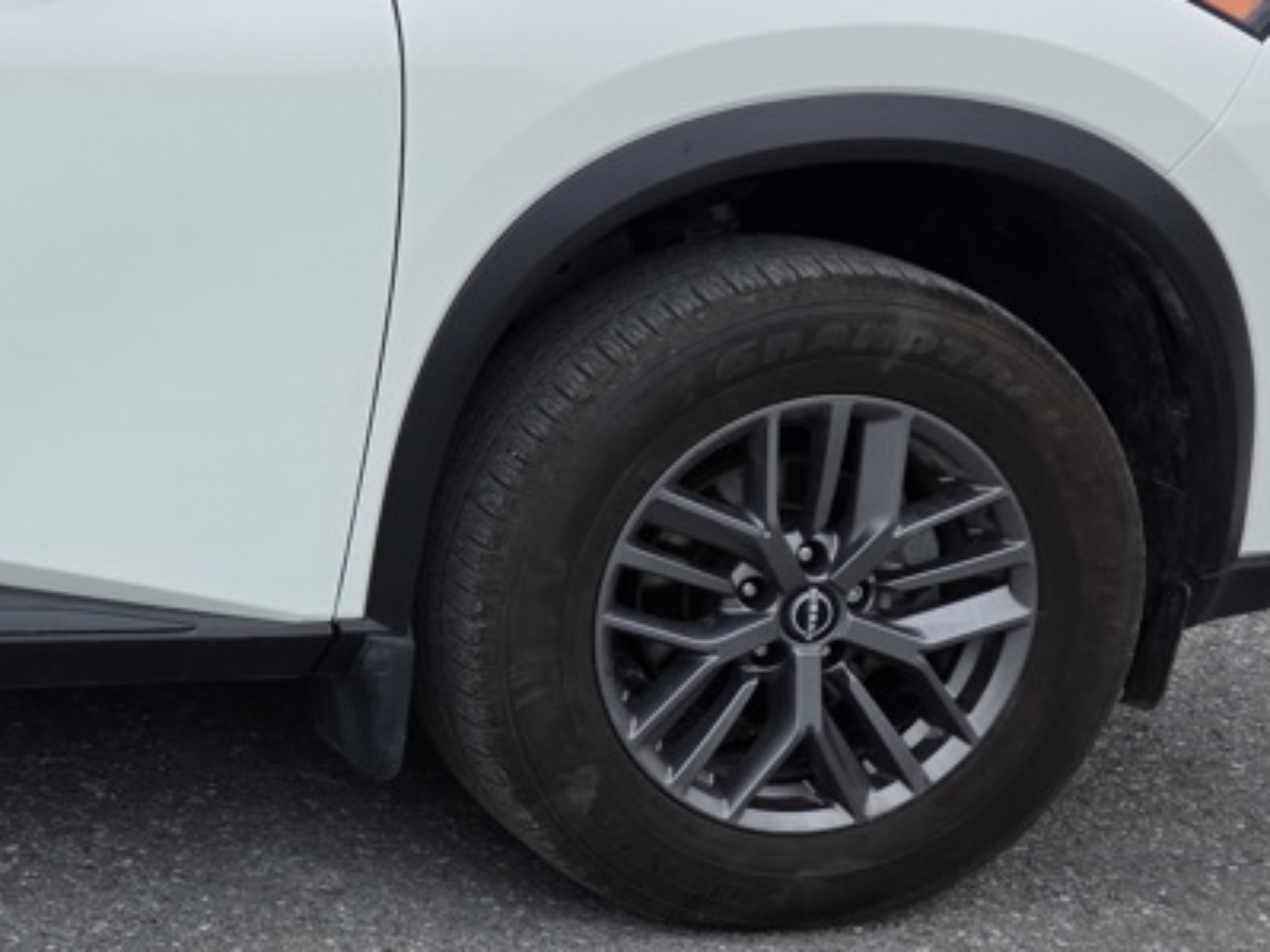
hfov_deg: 20.2
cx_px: -640
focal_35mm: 83
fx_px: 3044
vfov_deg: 17.7
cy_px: 290
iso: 80
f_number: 1.7
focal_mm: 6.3
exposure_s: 1/2812
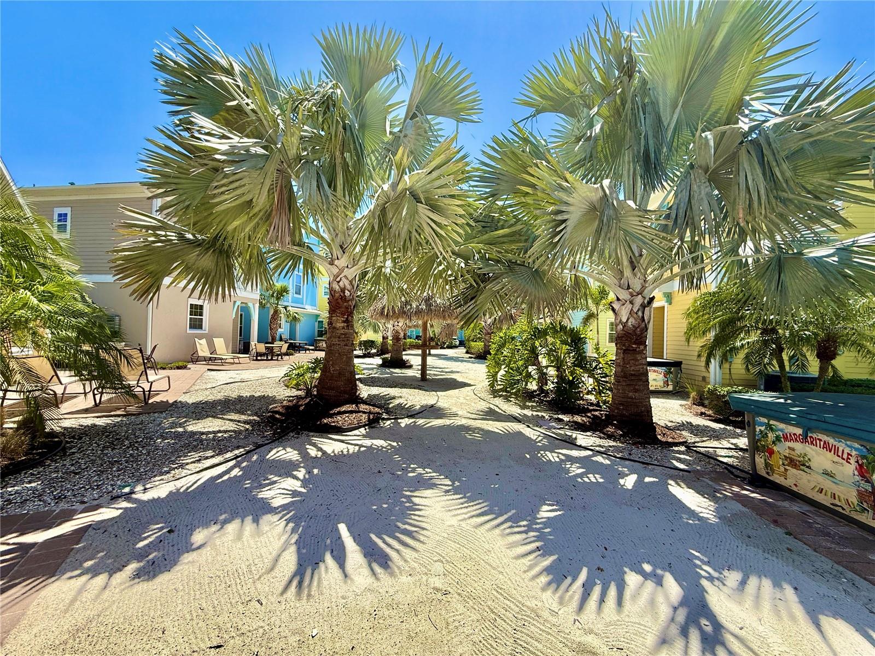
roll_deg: -2.1
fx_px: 354
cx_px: 438
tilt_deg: +1.2
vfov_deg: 85.7
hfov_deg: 102.1
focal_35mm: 14
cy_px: 328
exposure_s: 1/1497
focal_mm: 2.22
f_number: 2.2
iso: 50
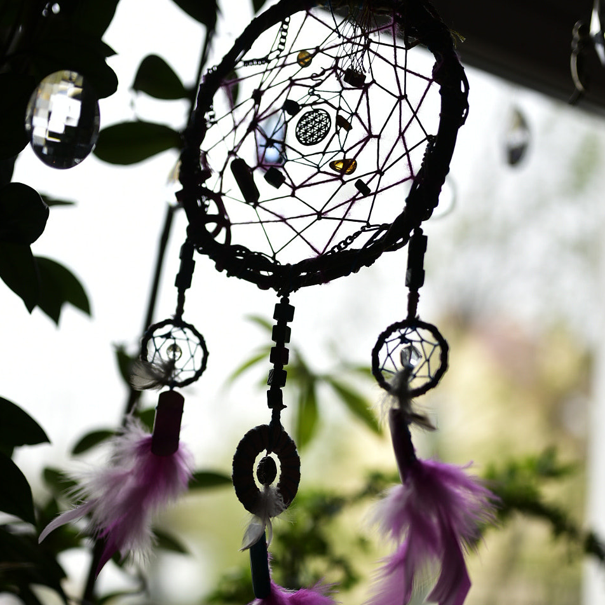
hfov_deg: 34.0
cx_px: 301
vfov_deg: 33.7
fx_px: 989
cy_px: 399
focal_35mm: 50
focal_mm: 35
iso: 100
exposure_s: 1/160
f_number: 1.4
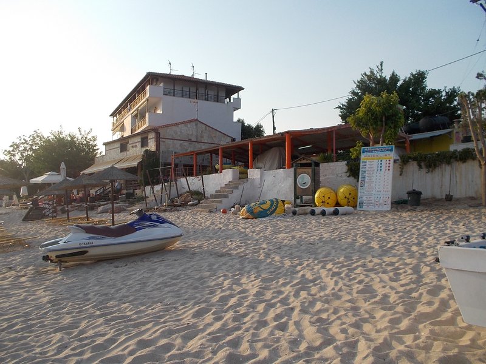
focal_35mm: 29
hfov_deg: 61.7
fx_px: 407
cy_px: 182
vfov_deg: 48.2
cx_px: 243
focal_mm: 4.1
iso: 80
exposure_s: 1/640
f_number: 3.3
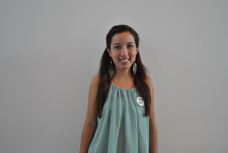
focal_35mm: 31
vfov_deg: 42.3
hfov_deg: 60.1
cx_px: 124
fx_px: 197
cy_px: 66
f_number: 3.5
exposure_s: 1/40
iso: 200
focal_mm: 18
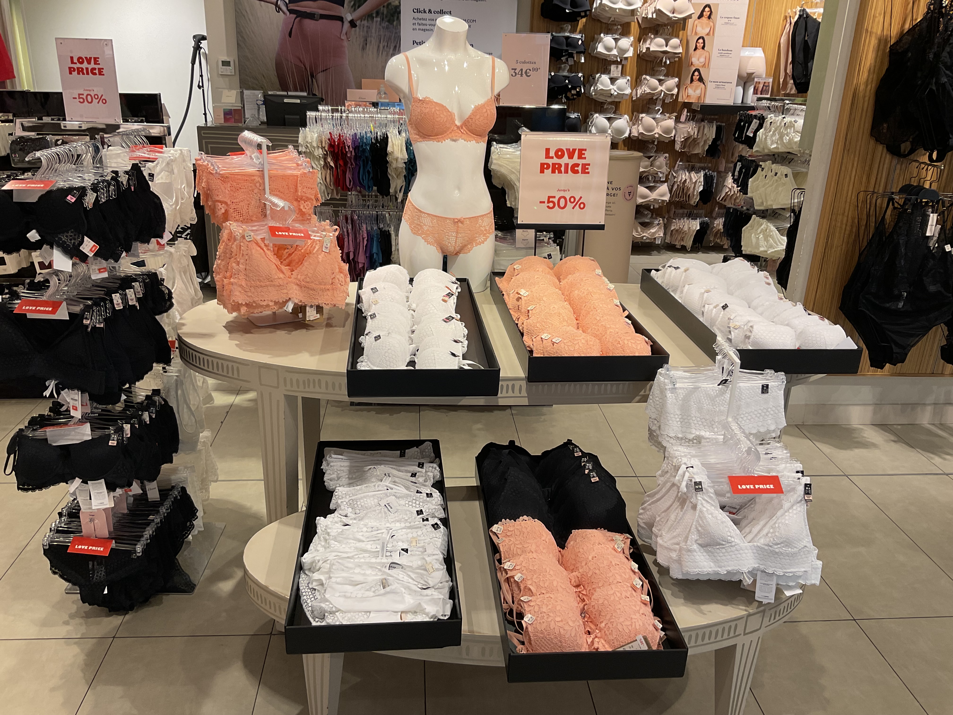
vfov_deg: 48.2
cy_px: 358
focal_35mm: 29
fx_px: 798
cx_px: 476
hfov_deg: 61.7
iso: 40
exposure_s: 1/100
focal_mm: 3
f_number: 1.8
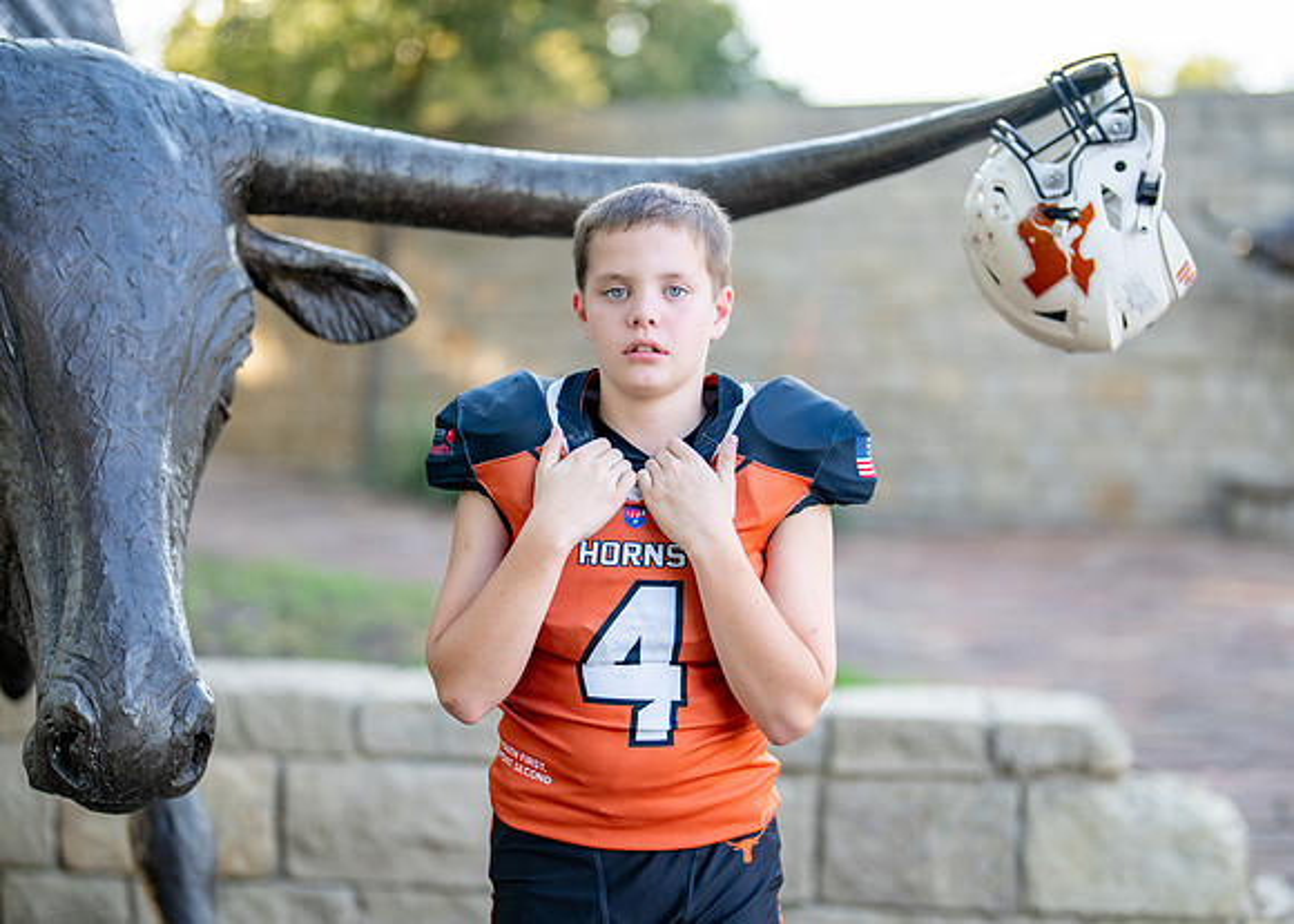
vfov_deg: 20.9
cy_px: 526
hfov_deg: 29.0
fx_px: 2501
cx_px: 647
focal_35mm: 68
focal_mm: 50
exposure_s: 1/1250
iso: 200
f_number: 1.2
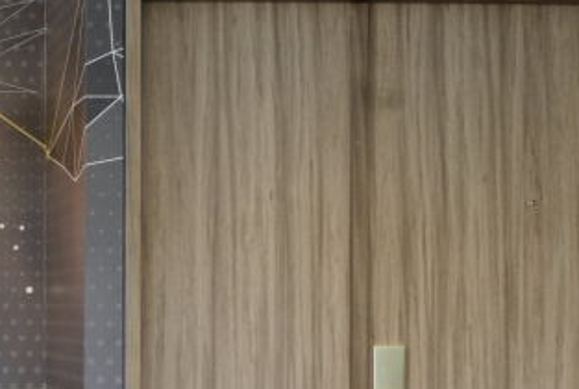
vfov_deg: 14.0
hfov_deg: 19.2
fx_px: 1579
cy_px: 301
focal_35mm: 98
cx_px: -172
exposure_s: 2.2
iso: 100
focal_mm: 20
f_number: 11
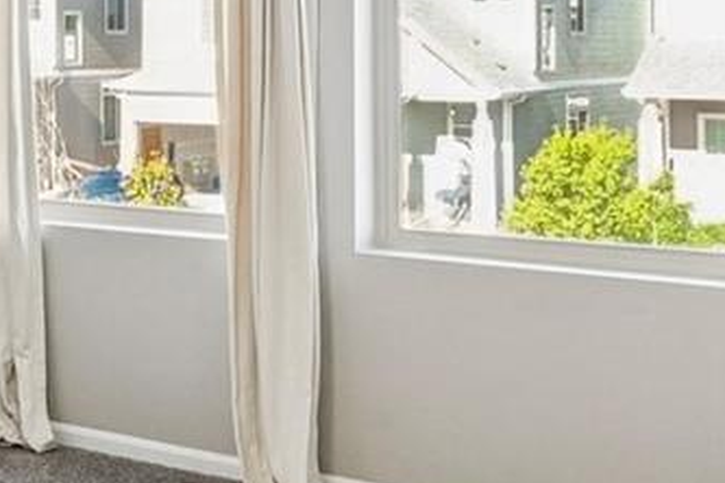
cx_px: -194
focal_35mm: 73
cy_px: 41
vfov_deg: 18.3
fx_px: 1470
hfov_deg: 24.5
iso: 800
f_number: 8
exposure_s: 1/8
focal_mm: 10
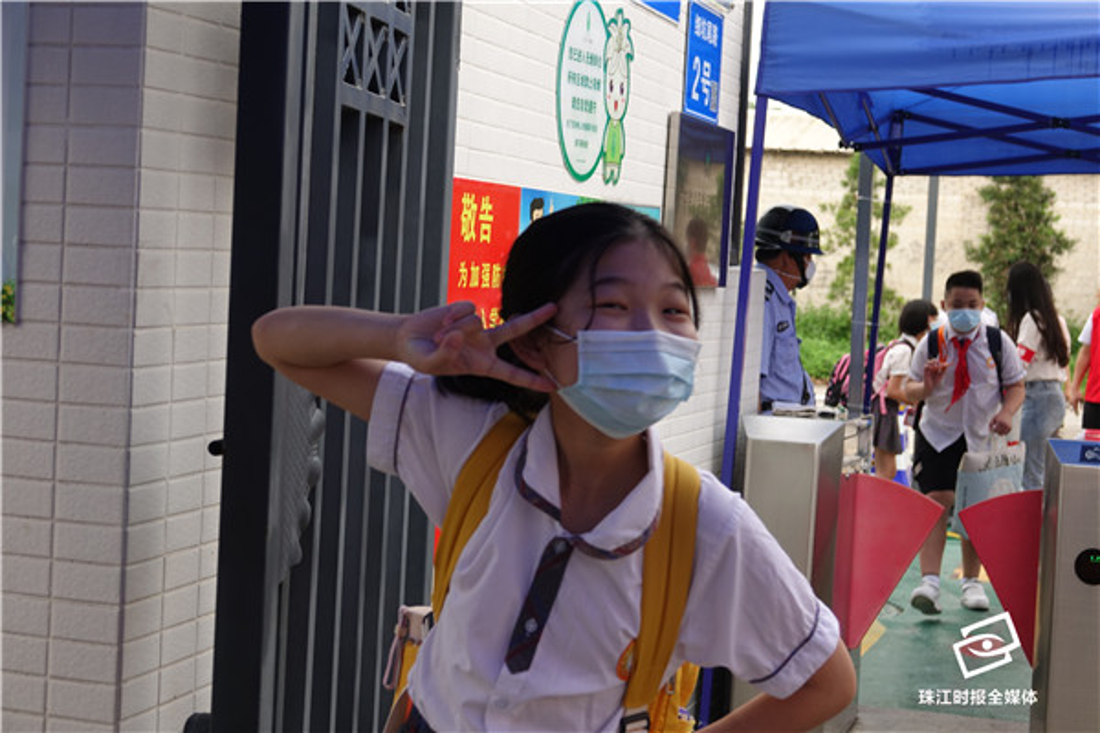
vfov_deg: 21.6
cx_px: 550
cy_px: 366
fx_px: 1925
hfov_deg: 31.9
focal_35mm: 63
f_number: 3.5
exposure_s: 1/100
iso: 100
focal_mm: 23.09
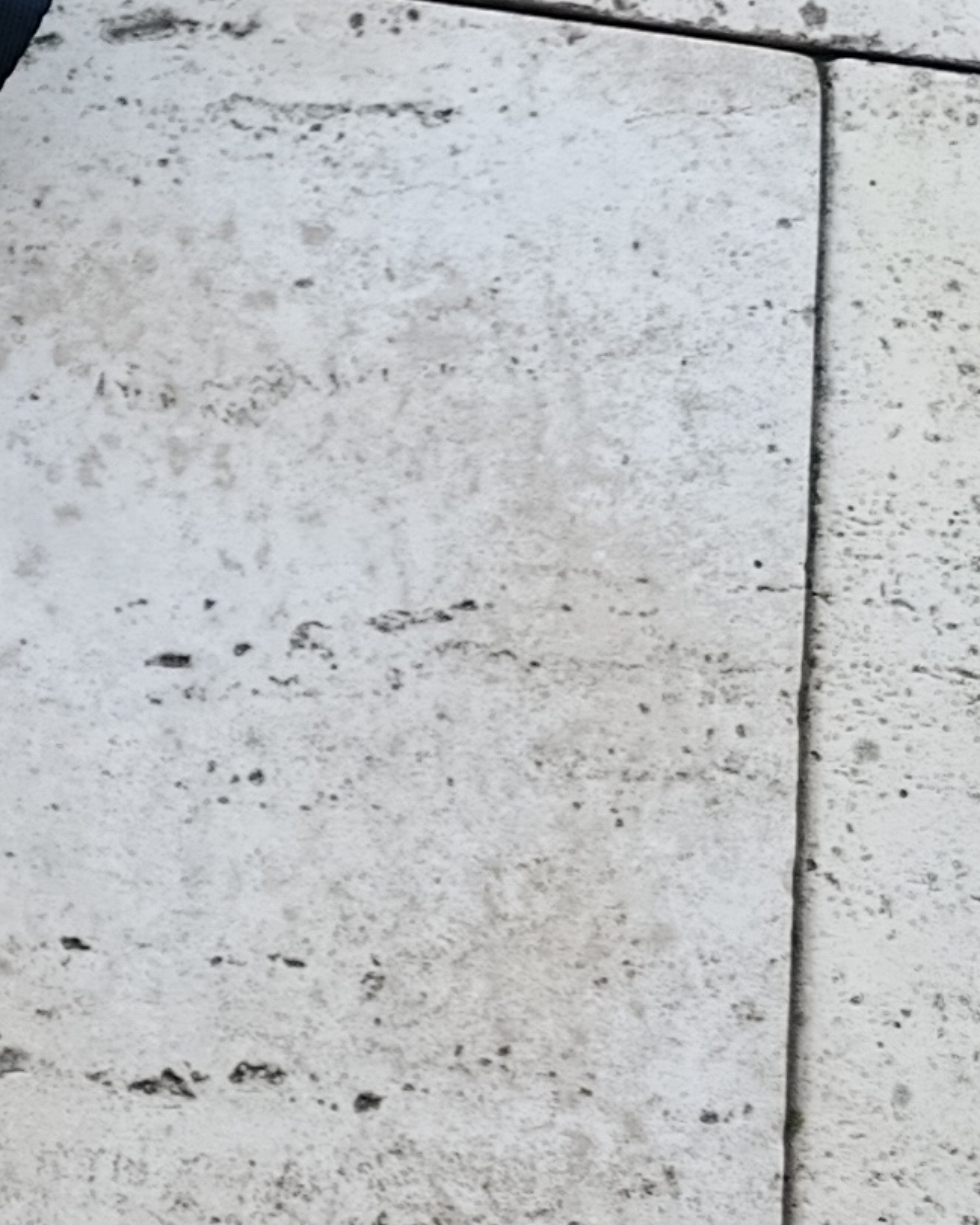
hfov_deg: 10.1
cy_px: 519
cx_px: -1954
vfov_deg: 17.0
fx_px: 4099
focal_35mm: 113
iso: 113
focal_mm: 6.11
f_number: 1.65
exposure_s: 1/100
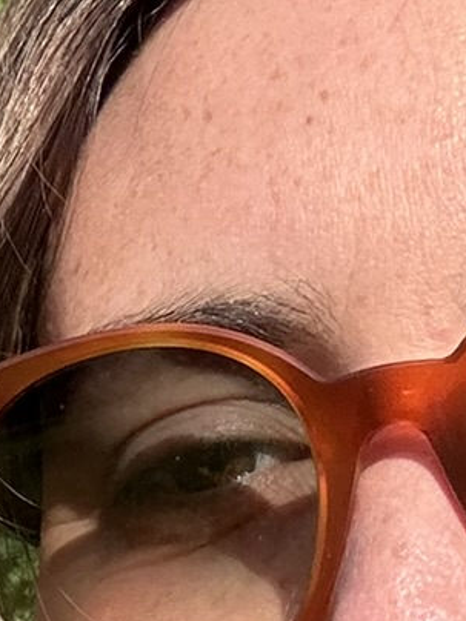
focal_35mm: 152
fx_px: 2728
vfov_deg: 11.6
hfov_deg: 9.1
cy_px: 1254
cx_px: -501
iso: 25
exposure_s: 1/607
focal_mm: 2.69
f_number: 1.9
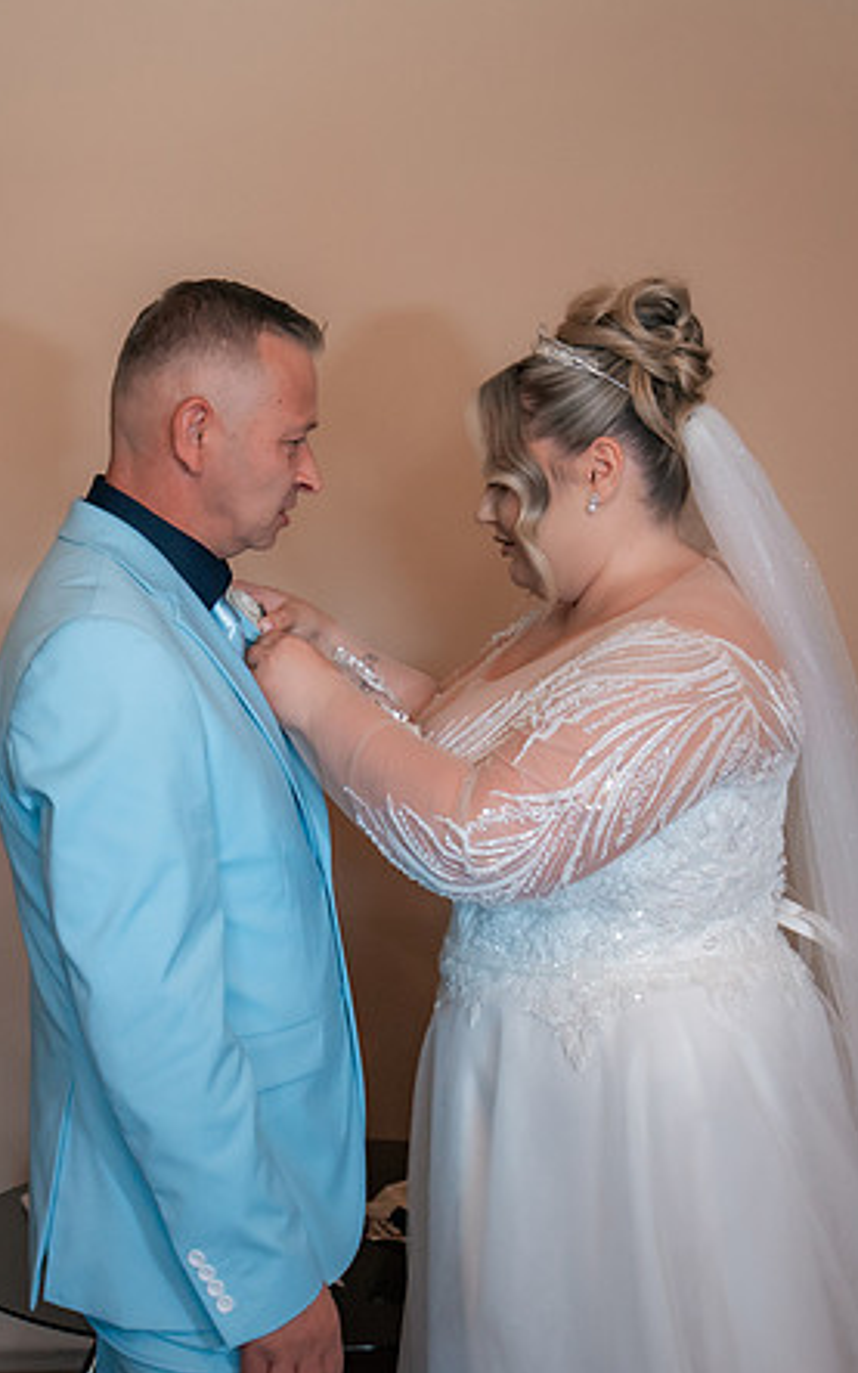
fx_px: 1683
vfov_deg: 44.4
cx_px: 295
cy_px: 688
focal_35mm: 45
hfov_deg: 28.4
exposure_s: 1/320
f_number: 2.8
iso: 1600
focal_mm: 29
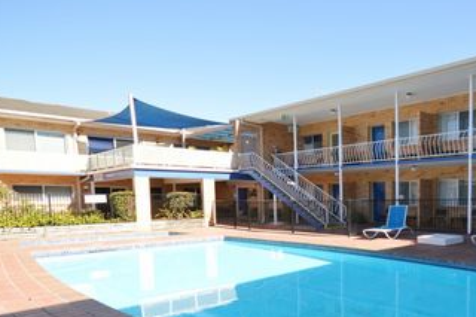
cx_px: 292
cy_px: 212
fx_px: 291
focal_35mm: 22
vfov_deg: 55.9
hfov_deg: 77.5
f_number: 5
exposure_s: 1/200
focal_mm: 10
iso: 100
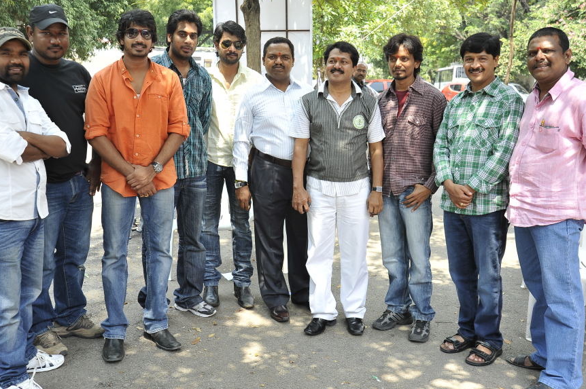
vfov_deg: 35.0
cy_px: 184
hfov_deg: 50.7
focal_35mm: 38
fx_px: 618
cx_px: 279
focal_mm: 32
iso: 250
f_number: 4.5
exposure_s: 1/160
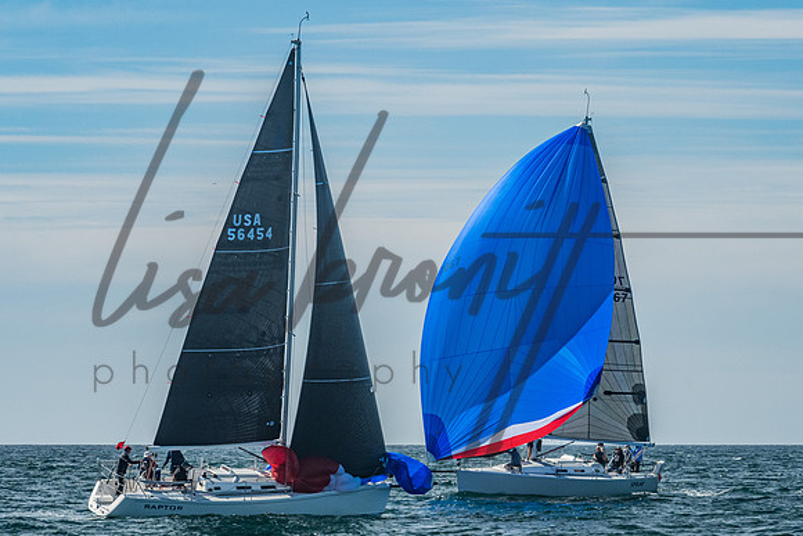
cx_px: 520
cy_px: 243
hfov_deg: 8.6
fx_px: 5363
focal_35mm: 240
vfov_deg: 5.7
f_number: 10
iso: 400
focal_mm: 145
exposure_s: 1/640
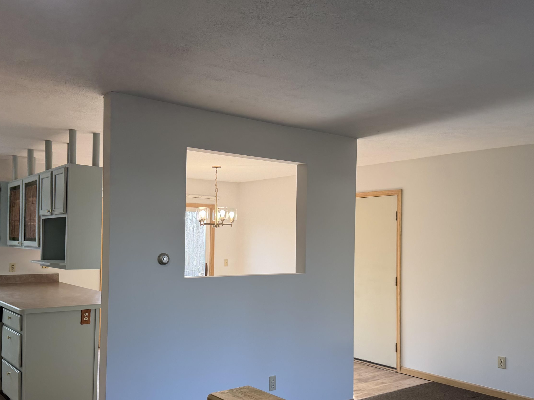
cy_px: 233
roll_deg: -0.8
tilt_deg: -0.3
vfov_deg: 42.8
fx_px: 509
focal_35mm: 33
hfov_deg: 55.1
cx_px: 223
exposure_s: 1/173
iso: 100
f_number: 1.78
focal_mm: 6.76
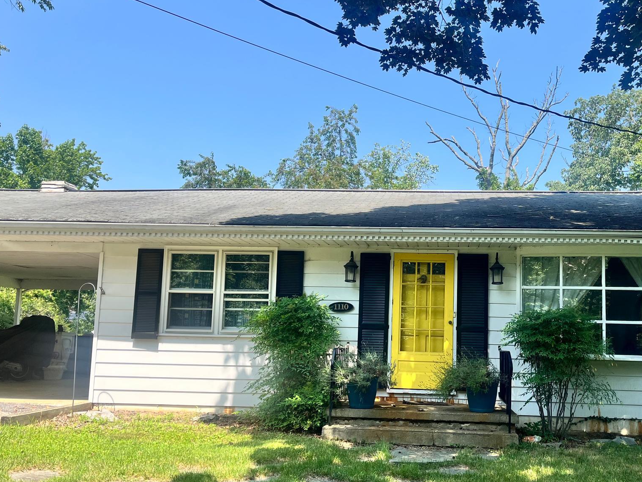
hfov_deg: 52.1
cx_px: 402
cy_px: 280
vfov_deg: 40.6
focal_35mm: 35
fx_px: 649
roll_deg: -2.1
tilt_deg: +5.9
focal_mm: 5.1
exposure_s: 1/1672
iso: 50
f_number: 1.6
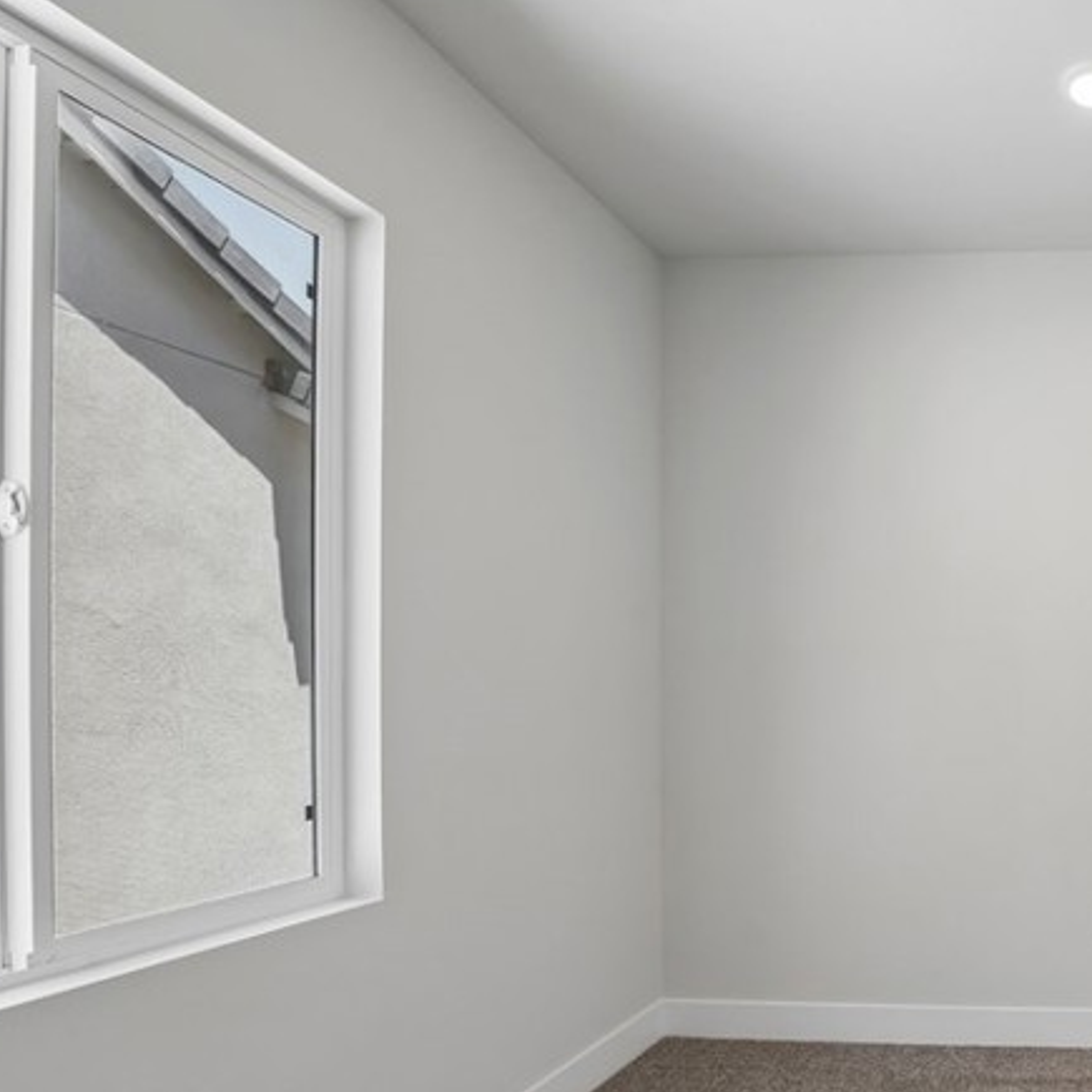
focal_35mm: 24
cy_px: 703
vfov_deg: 63.8
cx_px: 1087
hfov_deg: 52.1
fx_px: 857
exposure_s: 1/30
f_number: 9
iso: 400
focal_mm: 12
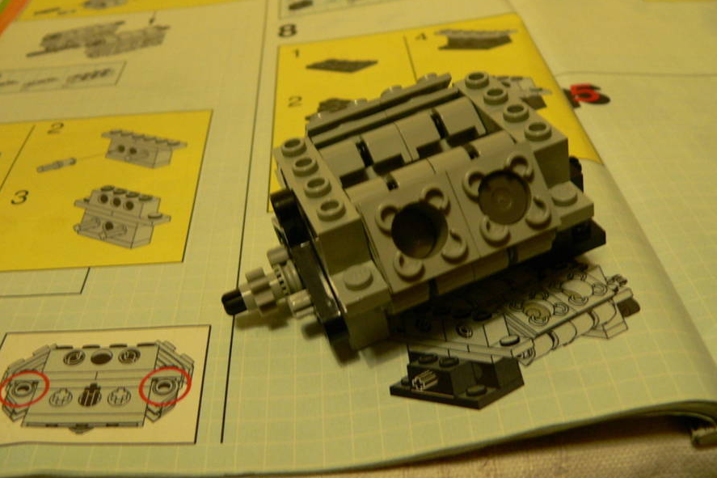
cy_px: 230
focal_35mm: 38
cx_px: 363
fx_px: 757
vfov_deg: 35.0
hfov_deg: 50.7
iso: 200
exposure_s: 1/10
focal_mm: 6
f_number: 2.8
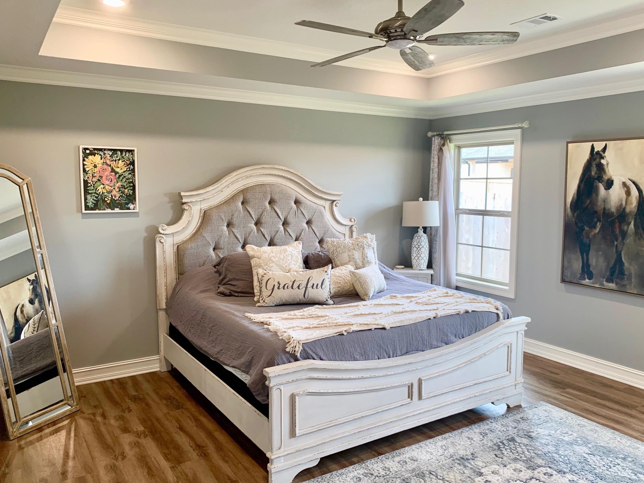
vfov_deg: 49.7
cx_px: 344
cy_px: 248
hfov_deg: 63.4
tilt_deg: -6.5
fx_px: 521
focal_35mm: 28
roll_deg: -1.3
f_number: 1.8
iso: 80
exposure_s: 1/60
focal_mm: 4.25
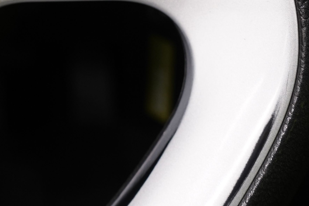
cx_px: 115
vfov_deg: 13.0
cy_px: -116
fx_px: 850
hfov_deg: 20.6
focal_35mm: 99
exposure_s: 1/25
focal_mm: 29
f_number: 5.6
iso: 1250
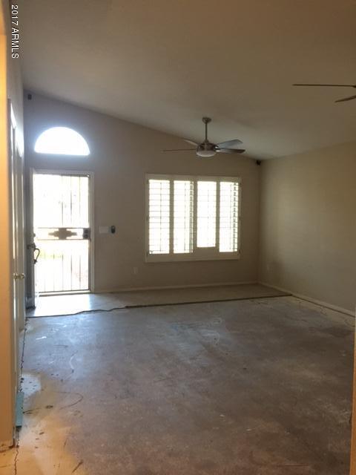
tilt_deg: -3.0
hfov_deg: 48.2
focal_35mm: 29
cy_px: 238
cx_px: 178
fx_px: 398
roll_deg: +0.5
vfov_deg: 61.7
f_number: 2.2
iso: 125
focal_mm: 4.15
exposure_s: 1/15
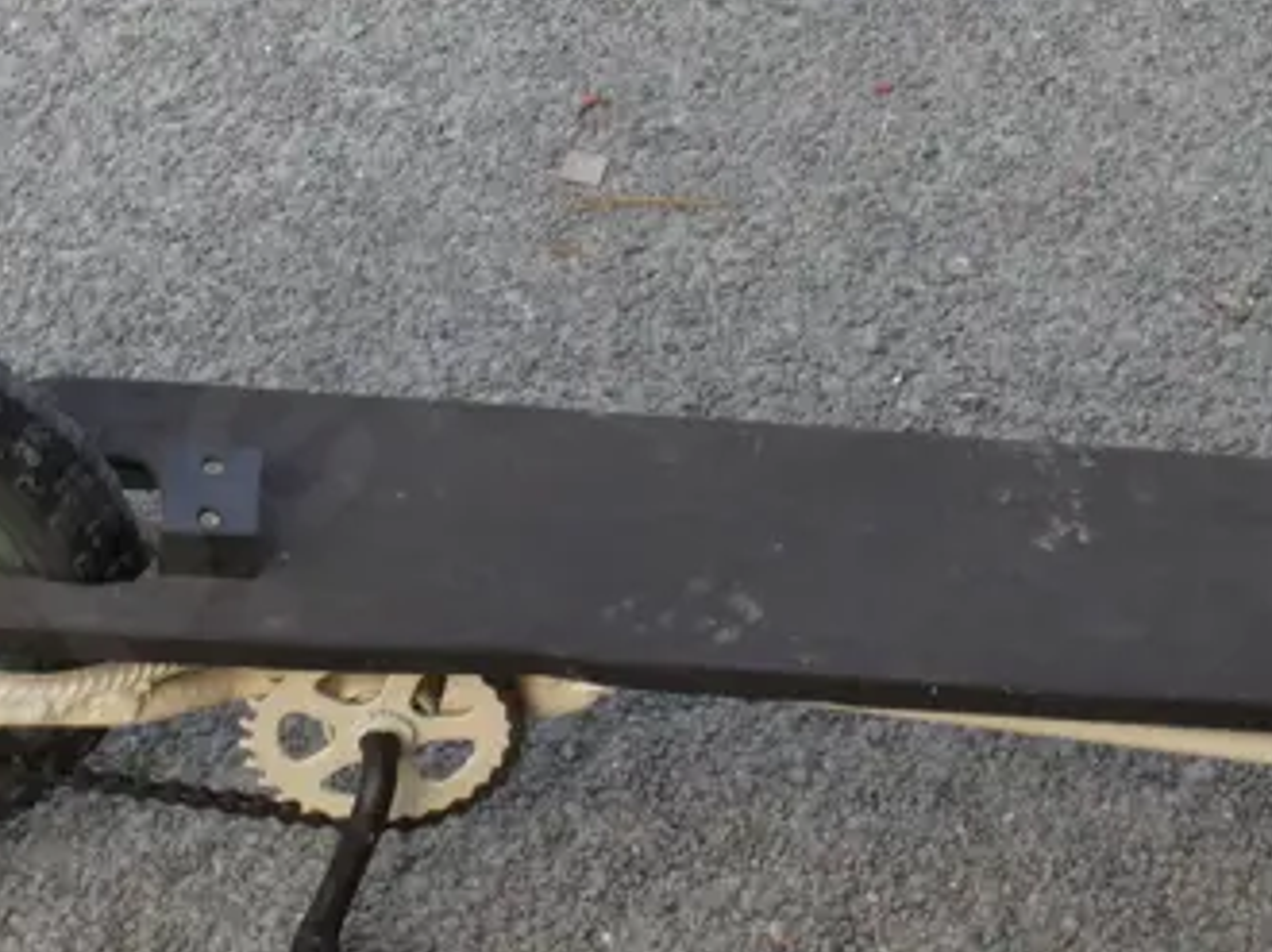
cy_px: -19
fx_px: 4333
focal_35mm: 118
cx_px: 890
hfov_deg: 16.6
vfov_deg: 12.4
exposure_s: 1/60
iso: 320
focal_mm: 19
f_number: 10
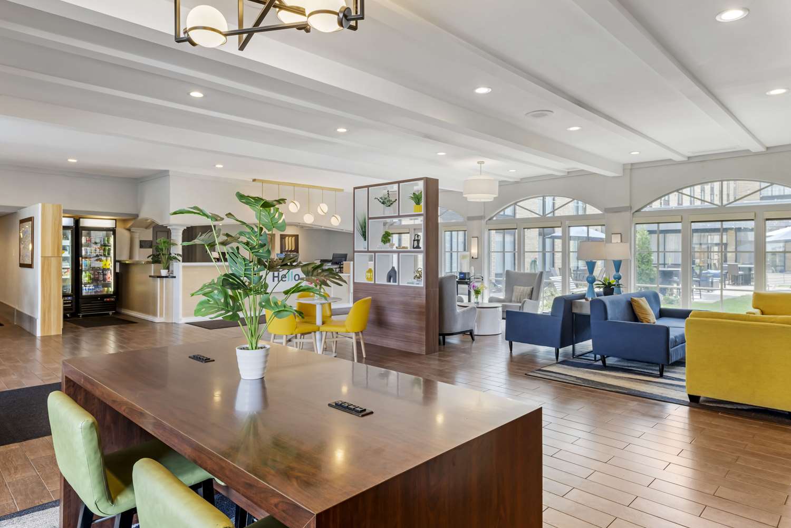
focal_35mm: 21
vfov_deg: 59.5
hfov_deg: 81.2
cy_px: 264
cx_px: 396
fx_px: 461
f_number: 11
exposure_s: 1/100
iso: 400
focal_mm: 21
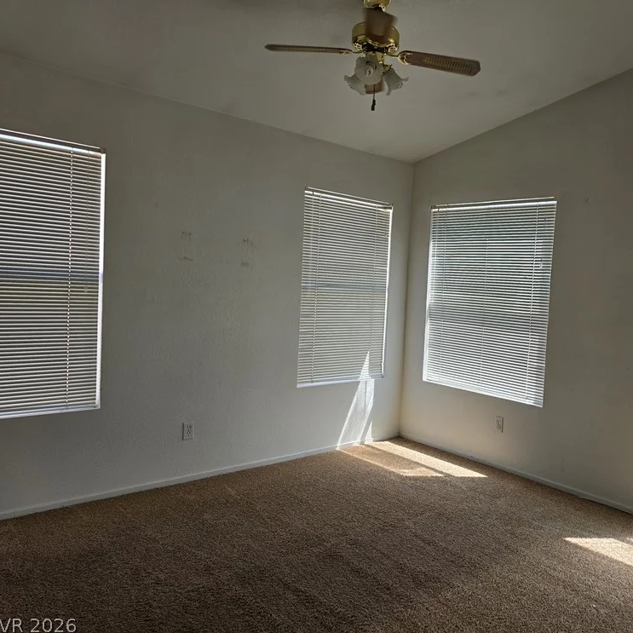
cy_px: 313
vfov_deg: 57.3
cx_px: 420
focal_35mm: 28
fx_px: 579
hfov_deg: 56.1
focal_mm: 6.3
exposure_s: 1/180
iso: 32
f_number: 1.7
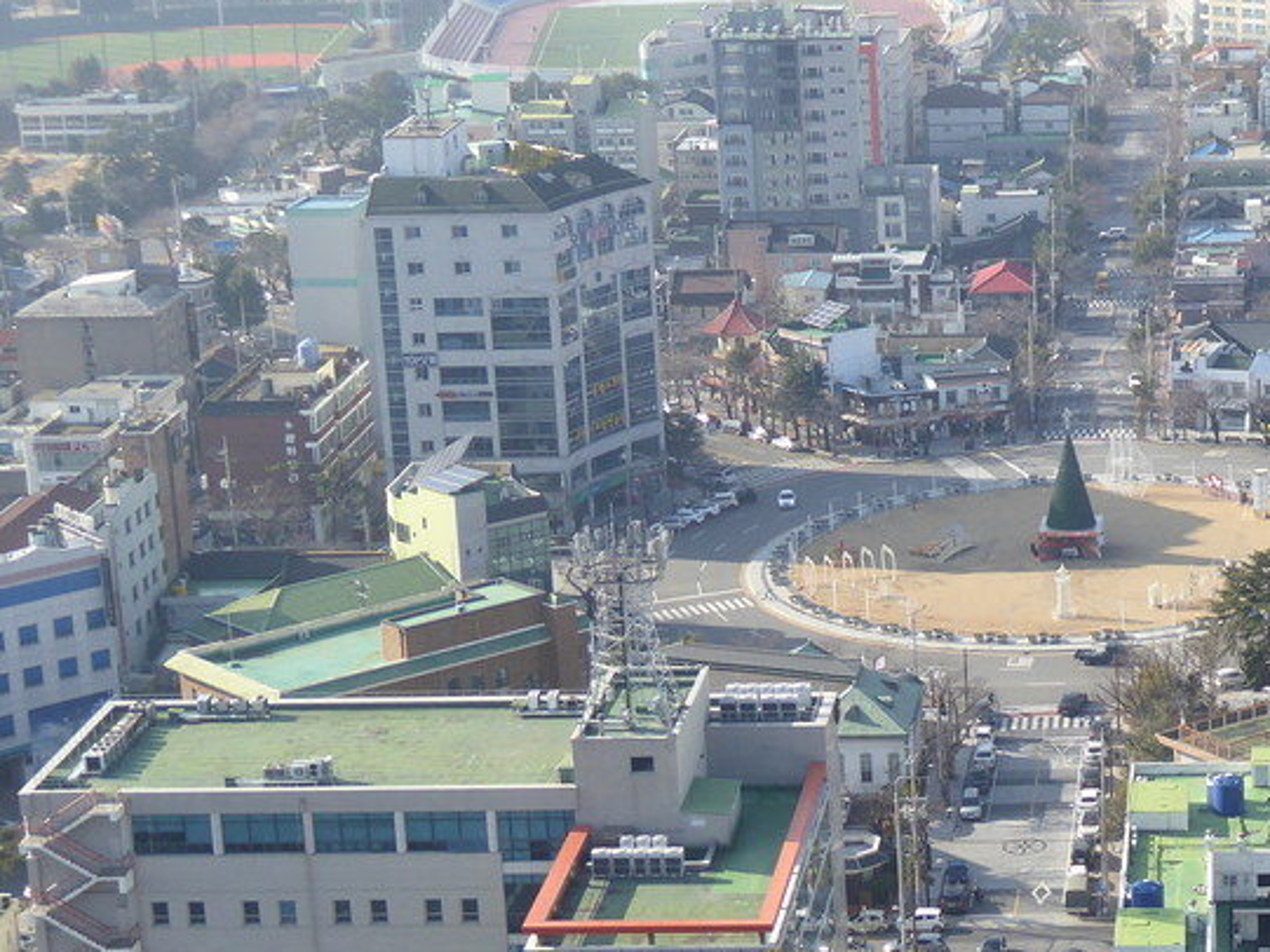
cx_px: 1070
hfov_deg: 19.0
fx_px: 3743
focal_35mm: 102
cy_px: 682
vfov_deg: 14.5
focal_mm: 7.8
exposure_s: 1/500
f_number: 3.9
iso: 100
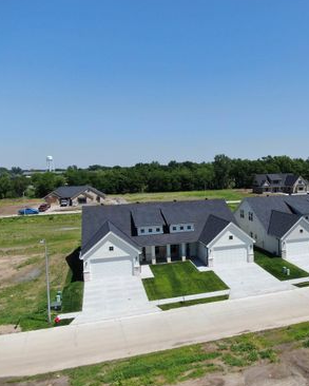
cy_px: 192
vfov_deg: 55.7
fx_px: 366
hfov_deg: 43.9
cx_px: 242
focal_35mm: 32
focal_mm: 4.39
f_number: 2.8
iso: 100
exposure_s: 1/1600
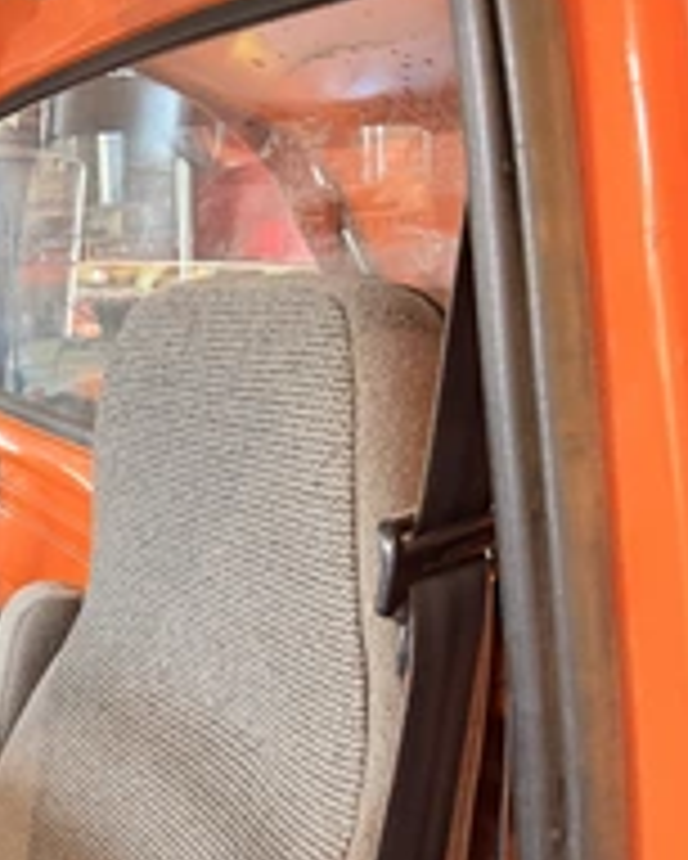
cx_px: -117
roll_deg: -1.8
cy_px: 464
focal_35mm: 49
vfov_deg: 38.0
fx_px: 1246
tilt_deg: -5.6
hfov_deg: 27.5
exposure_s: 1/60
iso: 500
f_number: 1.78
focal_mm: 6.76
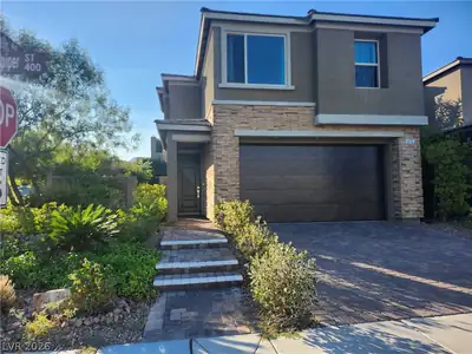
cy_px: 177
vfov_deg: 58.9
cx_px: 236
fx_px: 314
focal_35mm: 23
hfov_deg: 73.9
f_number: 1.8
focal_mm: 5.54
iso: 25
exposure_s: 1/682
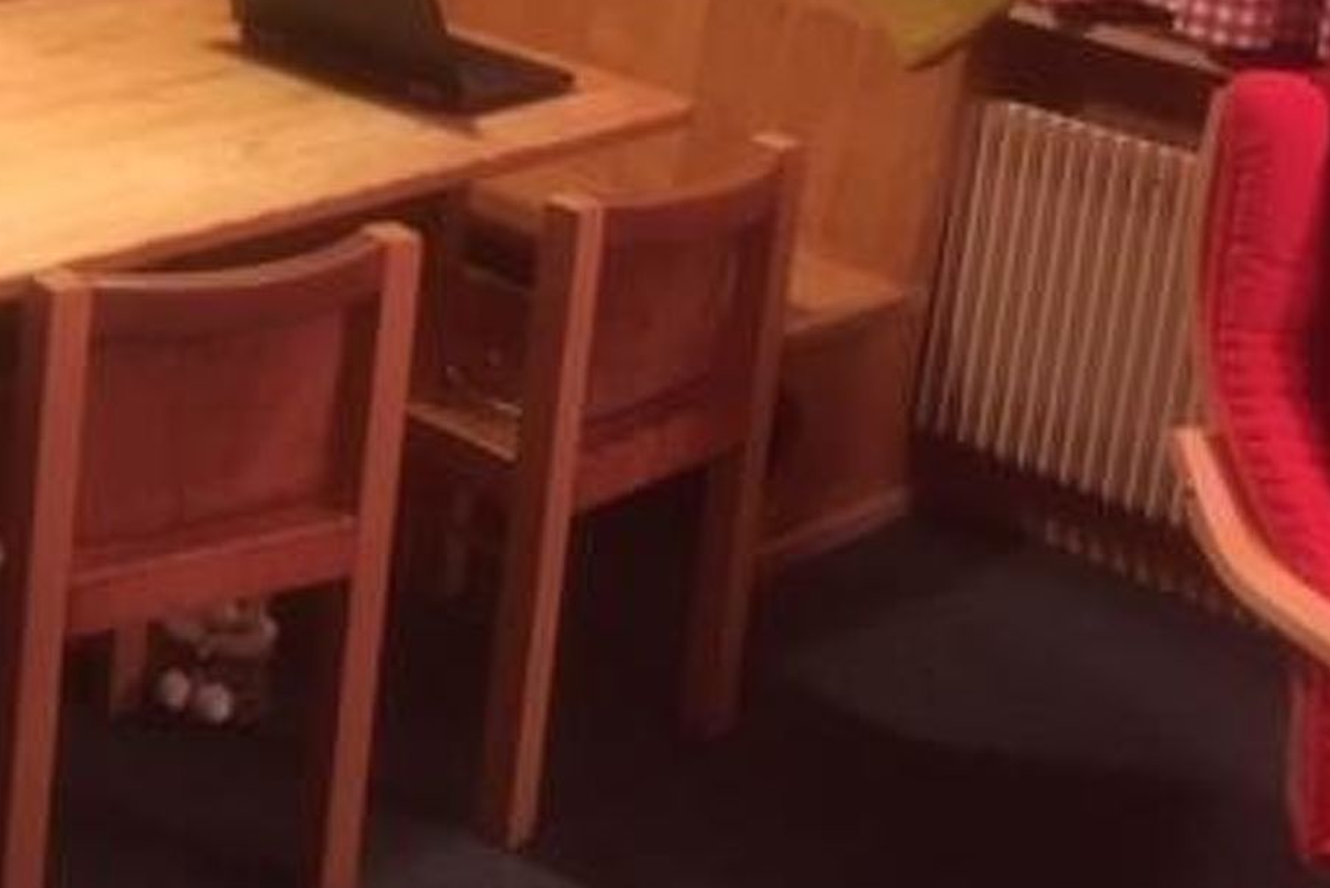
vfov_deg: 18.9
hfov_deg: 27.3
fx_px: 2513
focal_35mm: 68
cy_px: -196
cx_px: -116
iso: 250
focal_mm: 4.15
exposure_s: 1/17
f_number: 2.2
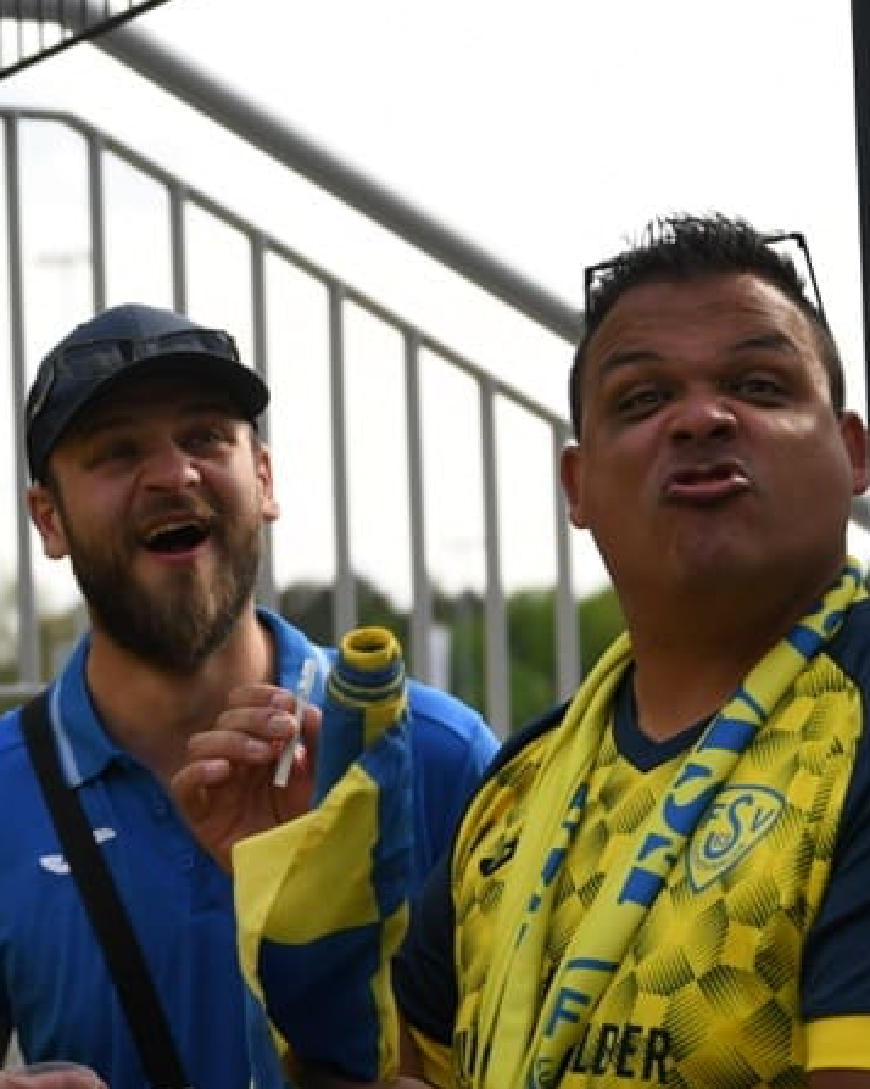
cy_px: 776
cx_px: 268
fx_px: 3898
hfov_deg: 12.7
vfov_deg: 15.9
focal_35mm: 121
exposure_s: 1/1600
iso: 220
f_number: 2.8
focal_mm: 45
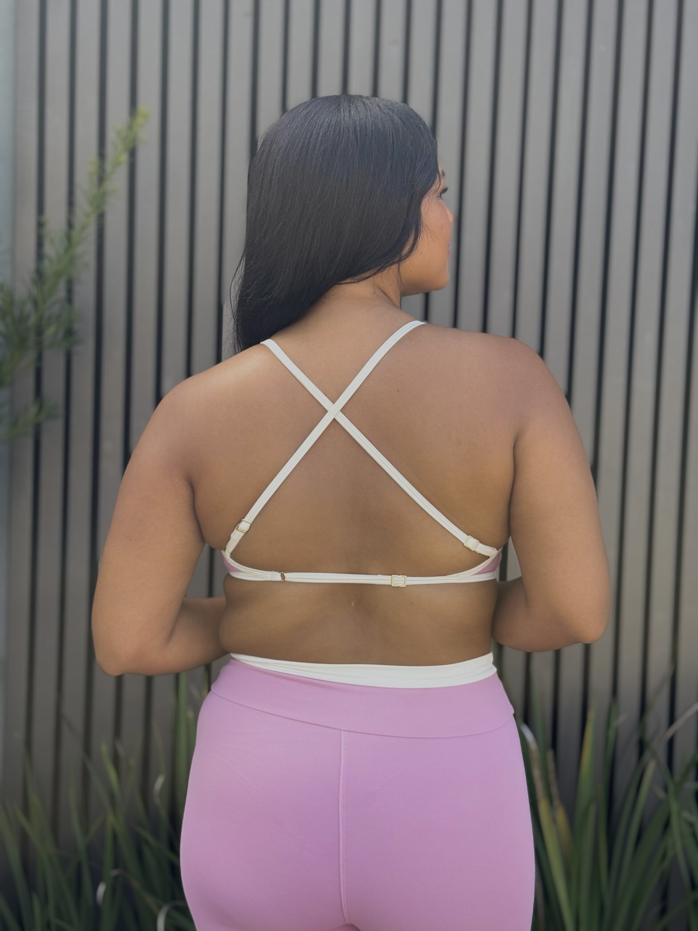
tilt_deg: -3.2
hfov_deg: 30.3
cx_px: 349
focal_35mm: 48
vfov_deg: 39.7
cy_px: 466
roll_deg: -2.4
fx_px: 1291
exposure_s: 1/855
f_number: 1.78
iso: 64
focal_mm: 6.76
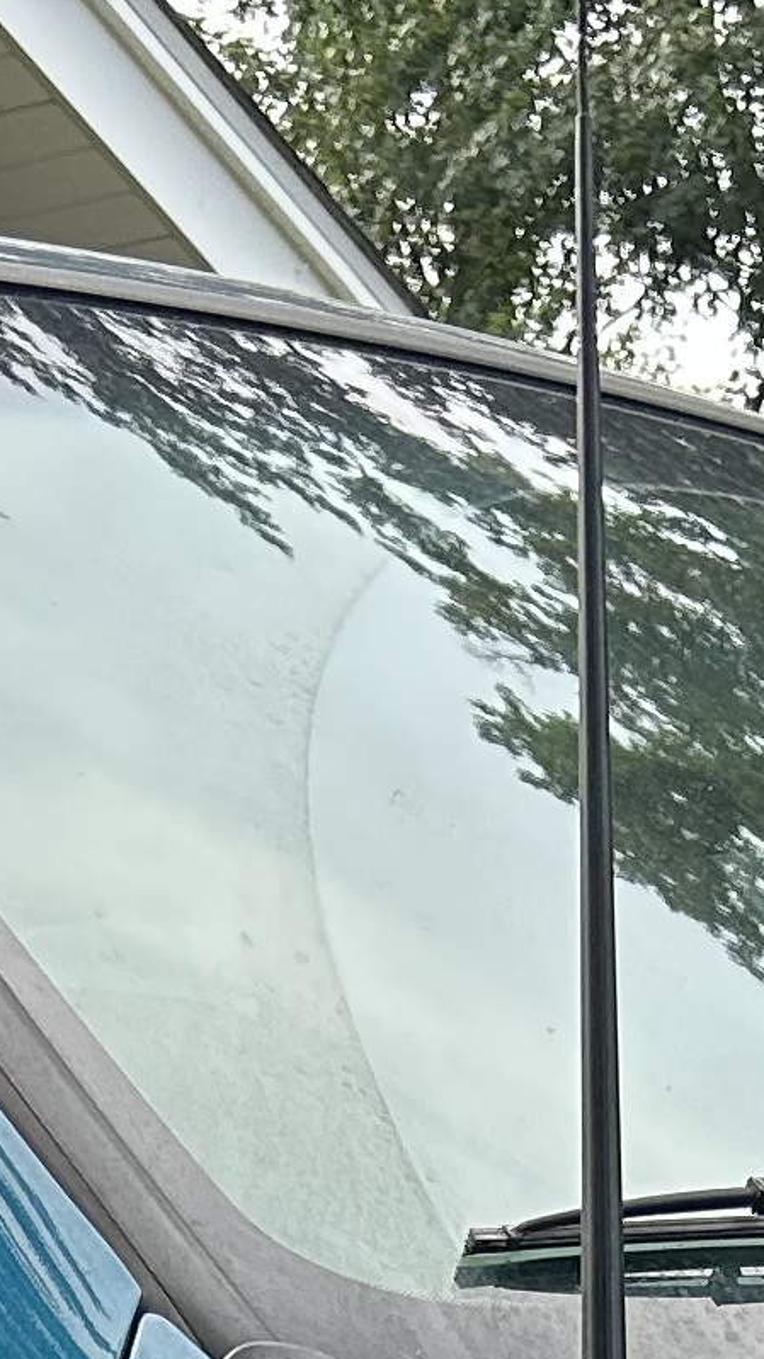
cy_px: 2568
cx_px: 238
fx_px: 5154
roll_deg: +0.2
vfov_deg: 13.3
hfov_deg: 8.5
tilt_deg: -10.8
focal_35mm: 143
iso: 40
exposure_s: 1/284
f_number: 1.5
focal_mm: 5.7
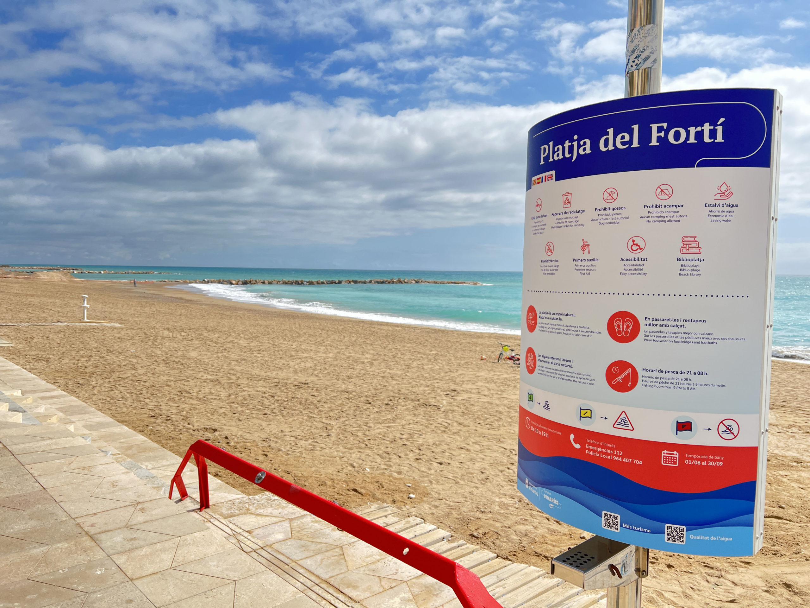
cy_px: 304
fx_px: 608
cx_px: 405
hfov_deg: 67.3
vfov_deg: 53.1
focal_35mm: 26
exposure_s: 1/1869
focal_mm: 5.7
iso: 50
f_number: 1.5
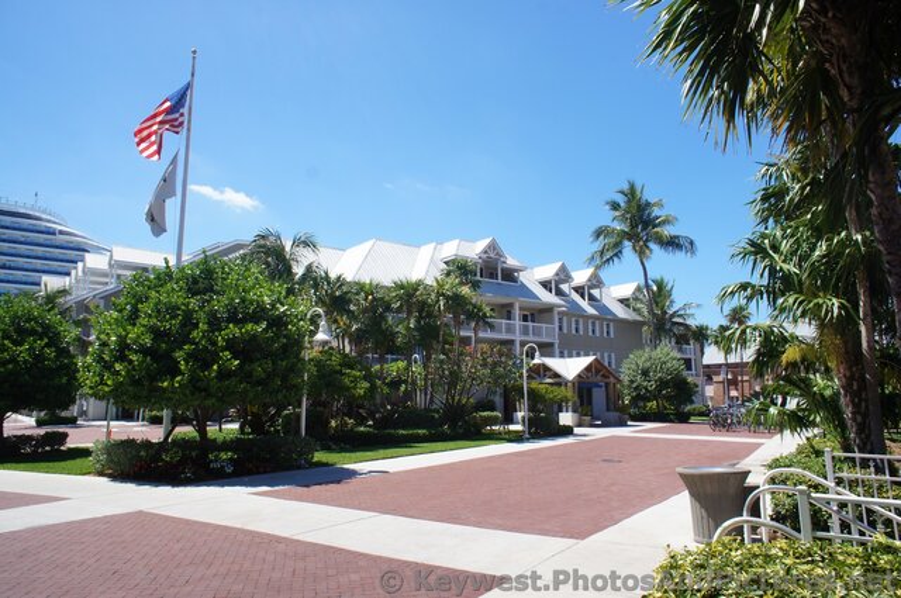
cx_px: 450
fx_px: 600
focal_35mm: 24
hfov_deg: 73.8
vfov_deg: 53.0
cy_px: 299
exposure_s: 1/250
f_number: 13
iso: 200
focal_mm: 16
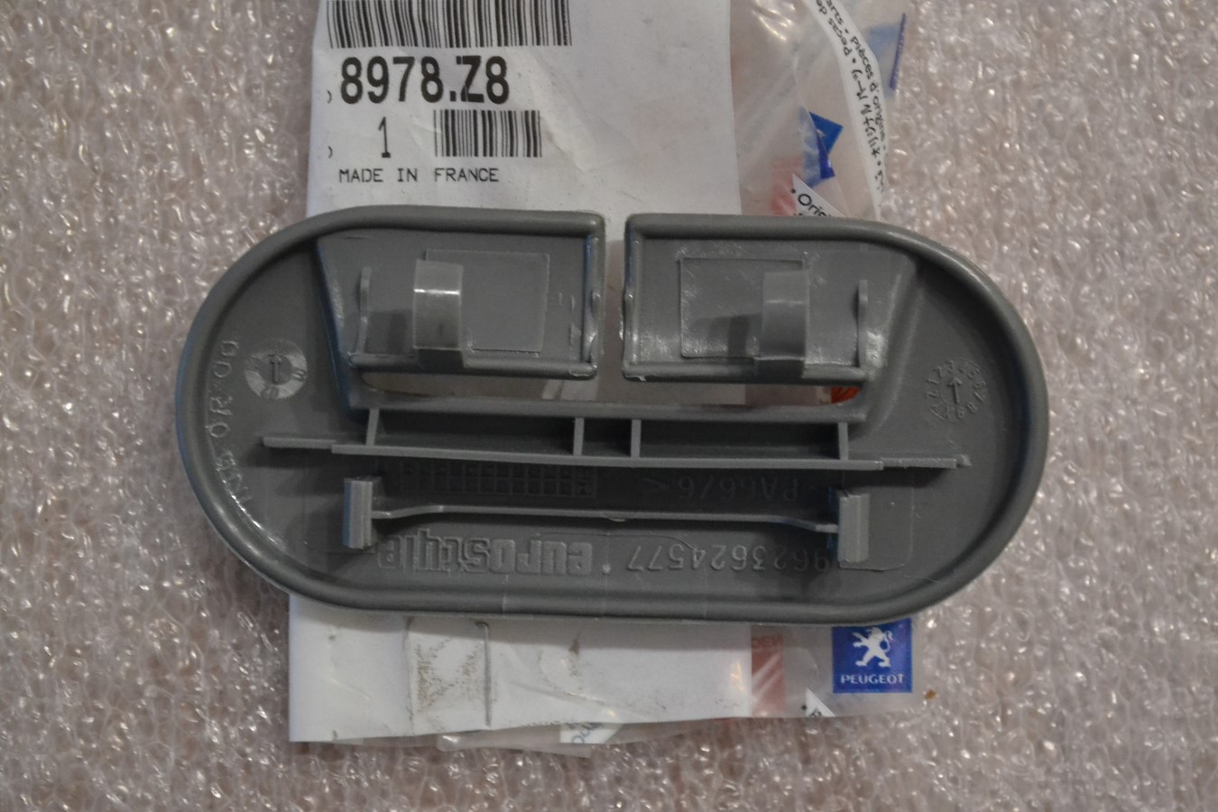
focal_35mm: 72
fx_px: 2436
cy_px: 406
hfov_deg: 28.1
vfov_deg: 18.9
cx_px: 609
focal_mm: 48
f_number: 5.3
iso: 3200
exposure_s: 1/30
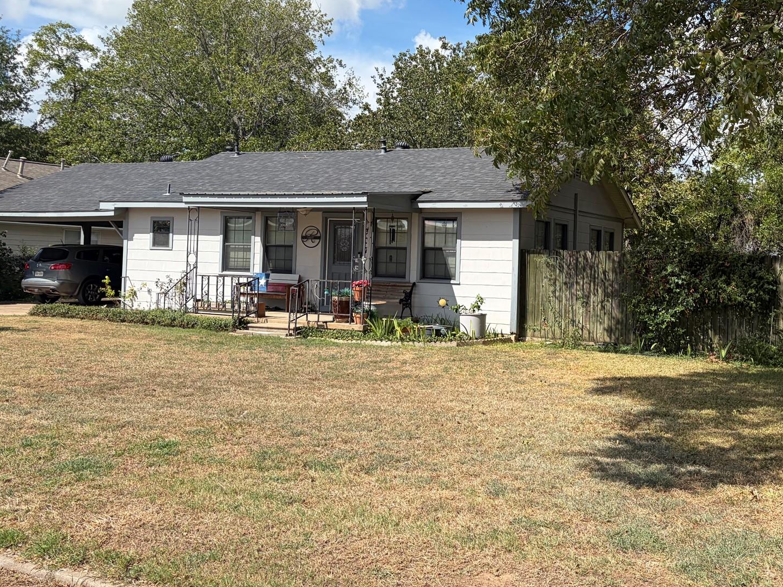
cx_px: 482
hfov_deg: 49.7
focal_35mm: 37
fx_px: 837
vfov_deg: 38.5
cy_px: 240
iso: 50
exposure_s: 1/3623
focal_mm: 5.96
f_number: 1.6
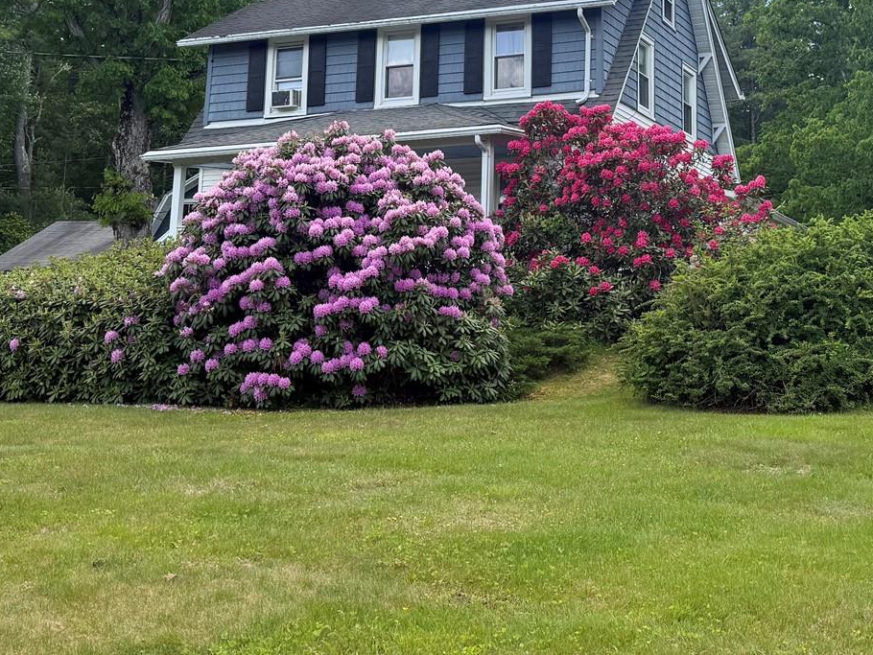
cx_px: 619
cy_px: 133
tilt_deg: +11.4
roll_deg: -0.9
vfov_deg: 26.6
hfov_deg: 35.0
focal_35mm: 54
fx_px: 1362
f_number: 1.78
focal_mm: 6.76
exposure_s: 1/2169
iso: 100
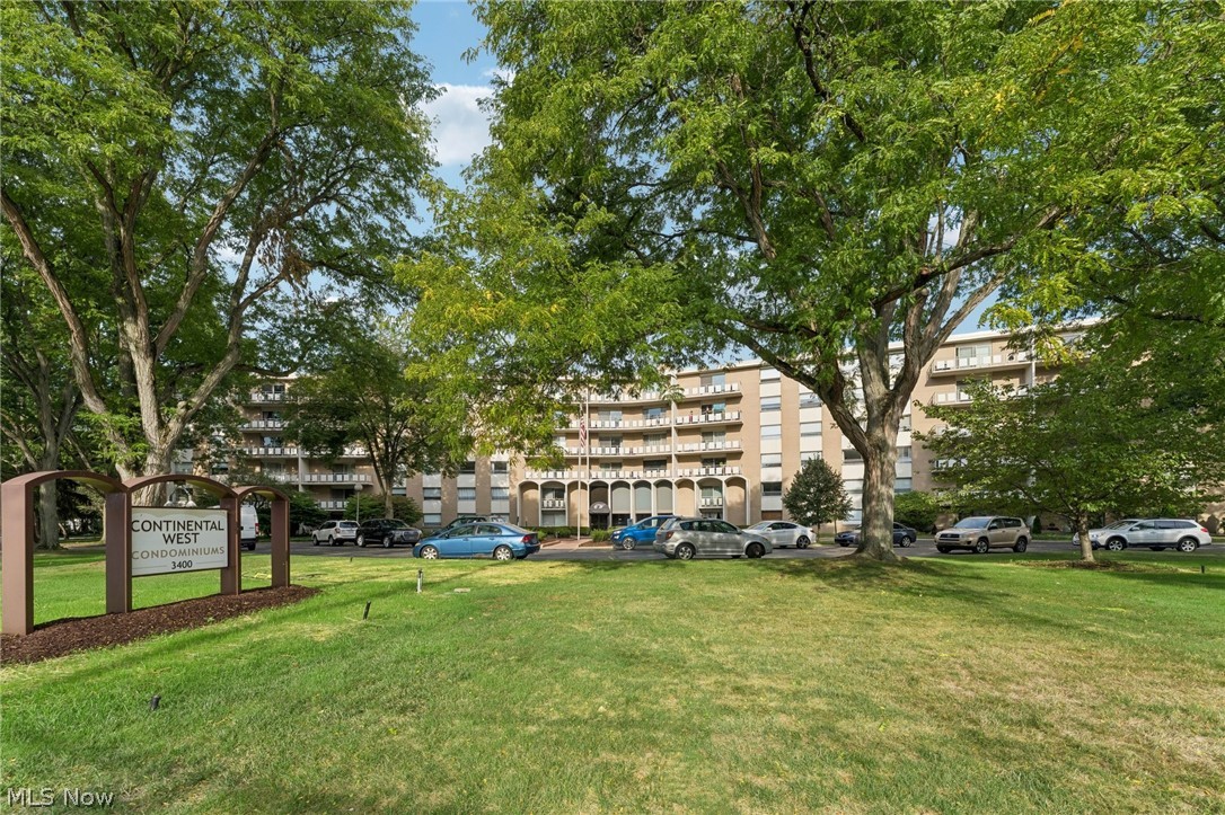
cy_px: 408
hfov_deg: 104.3
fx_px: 476
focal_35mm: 14
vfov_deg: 81.2
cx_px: 612
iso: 200
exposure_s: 1/400
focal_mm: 14
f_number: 8
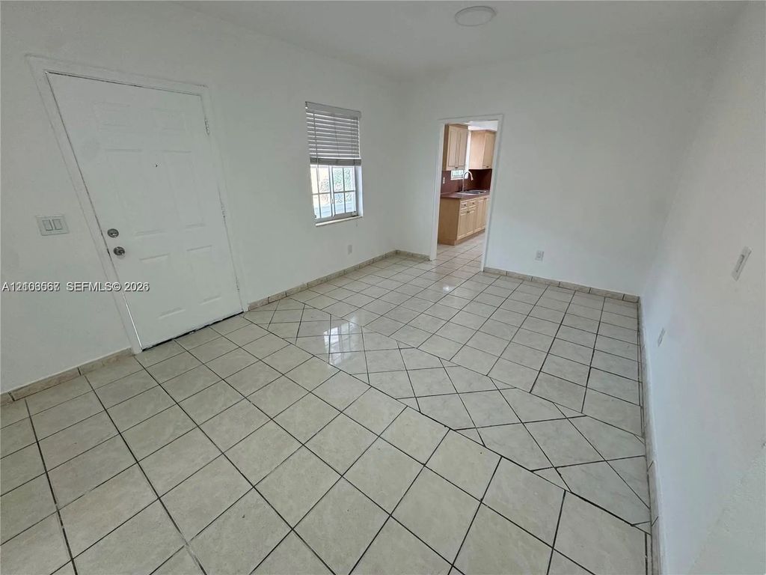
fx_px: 310
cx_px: 383
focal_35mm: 14
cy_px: 288
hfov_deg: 102.1
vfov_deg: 85.7
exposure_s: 1/120
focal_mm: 2.22
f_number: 2.2
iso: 100
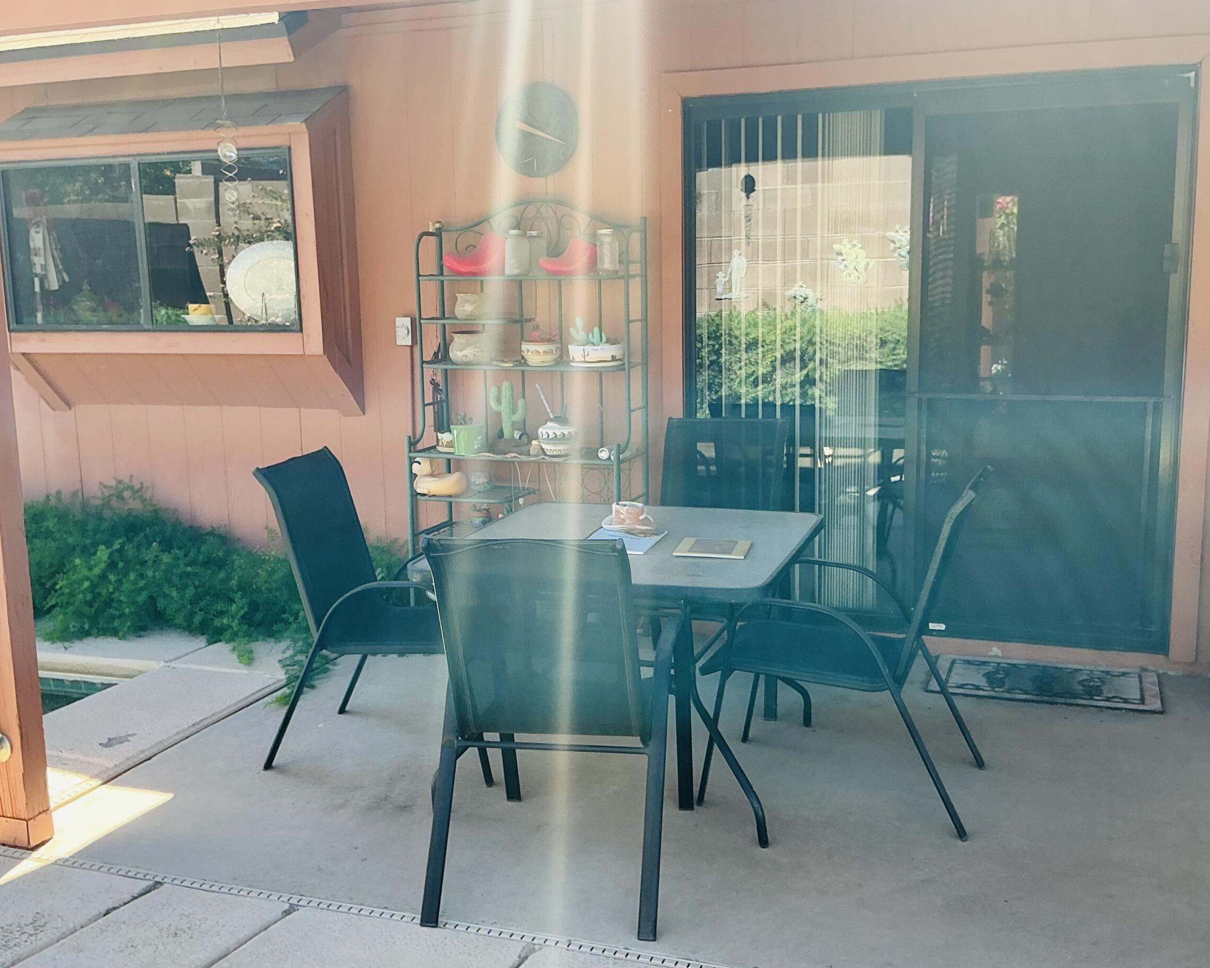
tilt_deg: -10.8
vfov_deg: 40.1
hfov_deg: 49.1
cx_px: 615
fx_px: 1325
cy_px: 502
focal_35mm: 37
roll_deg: +1.4
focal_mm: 3
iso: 25
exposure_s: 1/283
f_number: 1.8
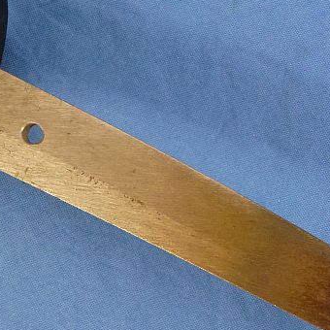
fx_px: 1100
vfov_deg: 17.0
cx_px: 195
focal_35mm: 102
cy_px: 192
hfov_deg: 17.0
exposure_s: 1/80
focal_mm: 8.7
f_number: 4.1
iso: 250
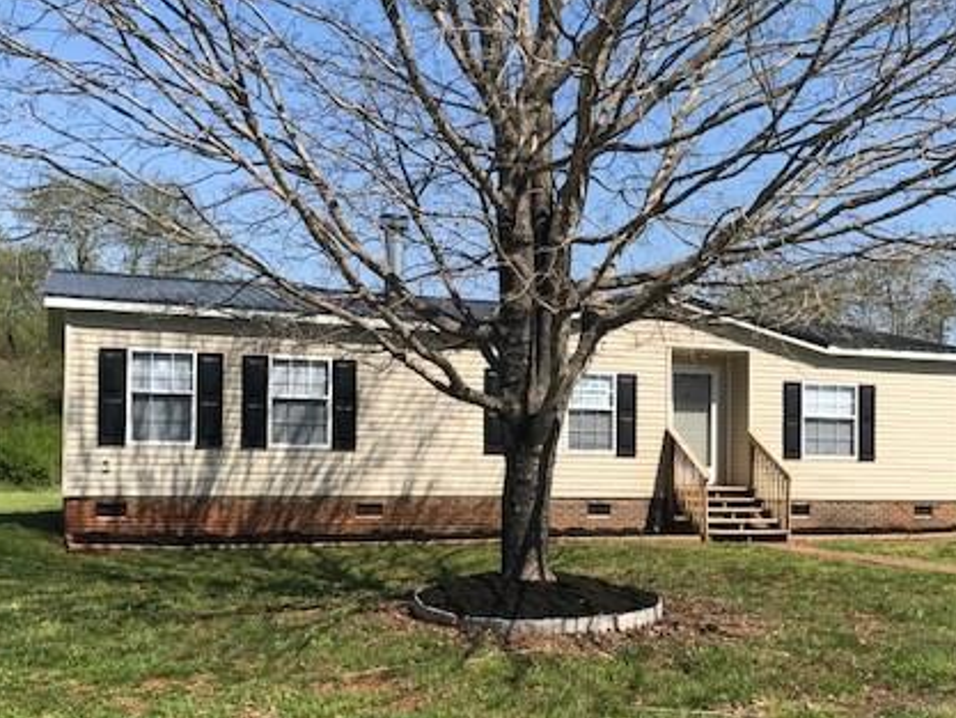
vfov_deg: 33.5
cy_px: 427
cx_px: 562
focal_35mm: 43
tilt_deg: +1.0
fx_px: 1188
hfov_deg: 43.7
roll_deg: -1.2
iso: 20
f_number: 1.8
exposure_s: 1/2398
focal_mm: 3.99
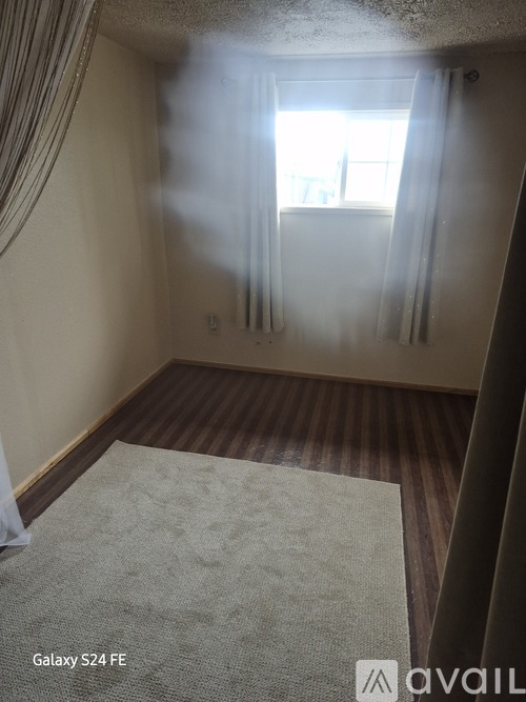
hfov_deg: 58.9
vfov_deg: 73.9
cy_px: 351
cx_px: 263
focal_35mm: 23
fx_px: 466
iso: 640
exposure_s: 1/120
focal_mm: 5.4
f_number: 1.8
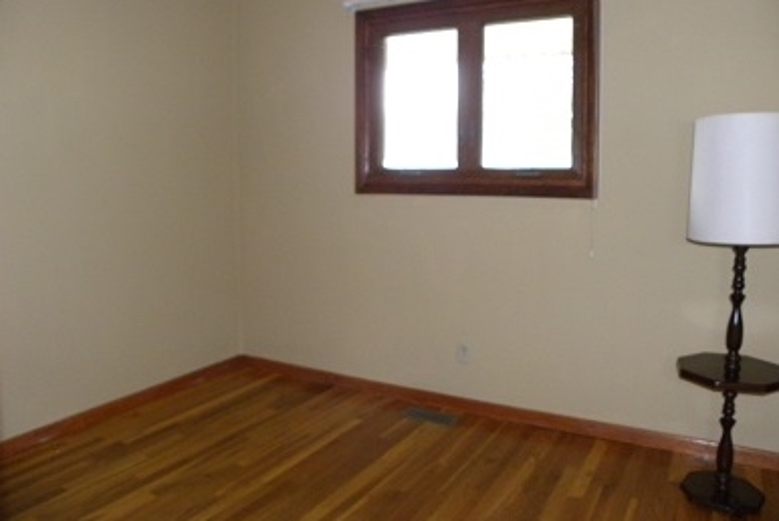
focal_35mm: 28
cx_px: 387
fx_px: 606
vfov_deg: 46.4
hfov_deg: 65.4
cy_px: 242
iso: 400
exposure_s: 1/30
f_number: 2.8
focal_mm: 4.6
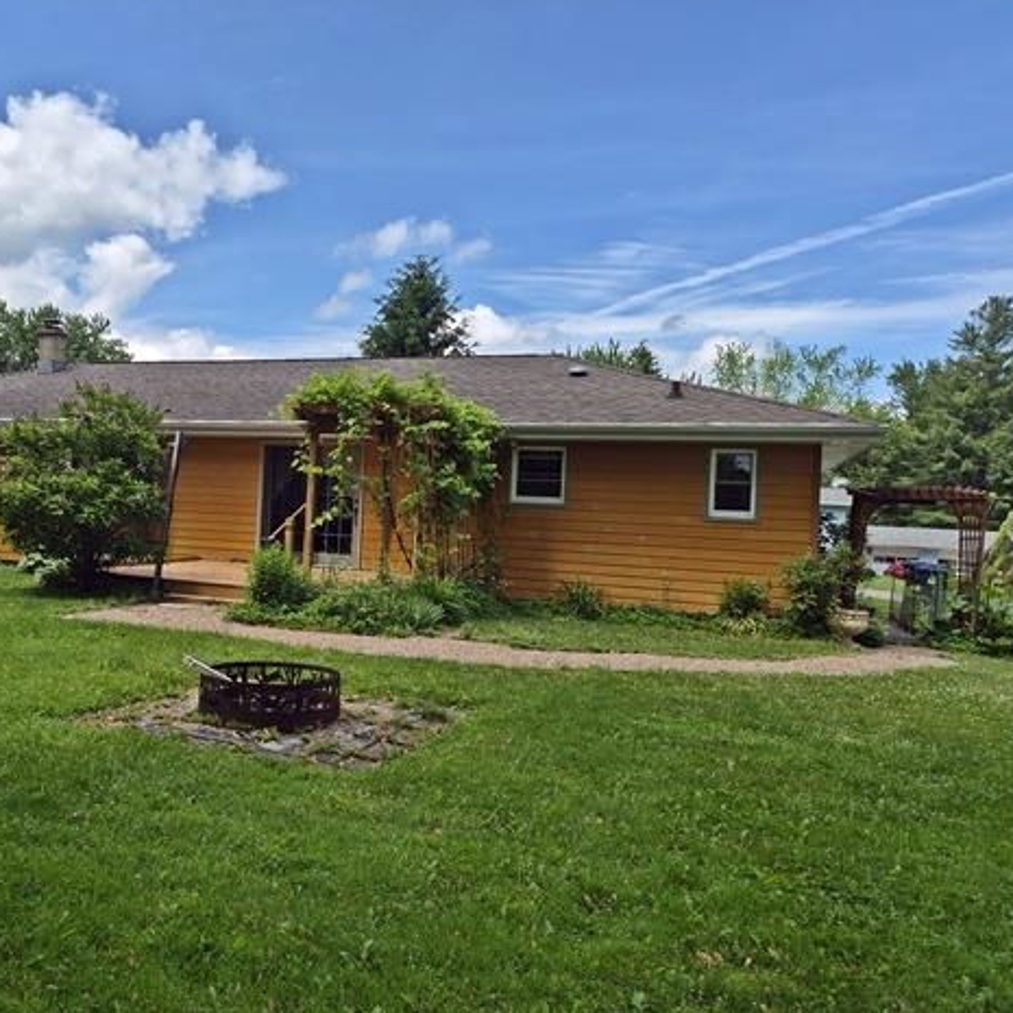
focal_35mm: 28
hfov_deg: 56.1
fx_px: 927
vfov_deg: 57.3
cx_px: 338
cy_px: 499
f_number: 1.8
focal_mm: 5.4
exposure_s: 1/4608
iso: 80
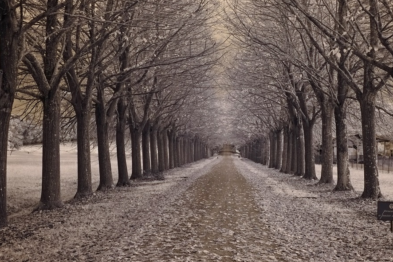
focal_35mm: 68
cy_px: 127
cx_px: 228
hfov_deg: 29.6
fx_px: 742
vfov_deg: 20.0
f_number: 2.8
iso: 400
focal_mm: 27
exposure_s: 1/30
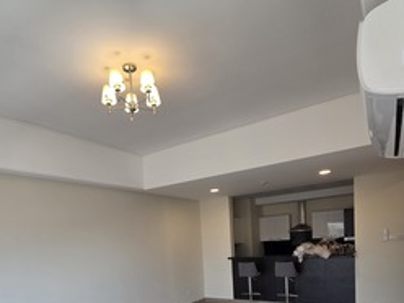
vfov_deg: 51.2
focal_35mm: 24
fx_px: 280
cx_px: 177
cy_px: 265
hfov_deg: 71.3
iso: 40
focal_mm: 2.2
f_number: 1.9
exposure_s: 1/100
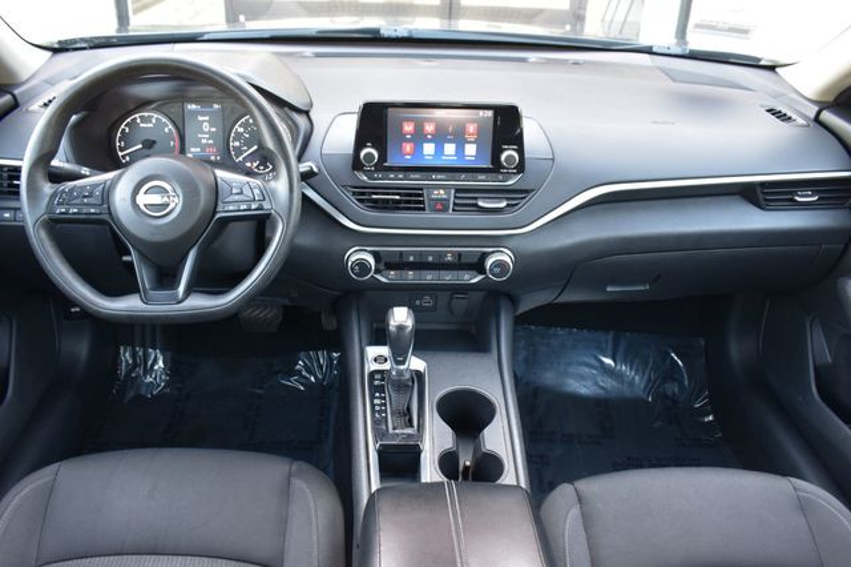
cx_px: 426
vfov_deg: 41.7
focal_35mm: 32
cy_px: 284
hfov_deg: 59.5
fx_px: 744
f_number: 6.3
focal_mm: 21
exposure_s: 1/15
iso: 640
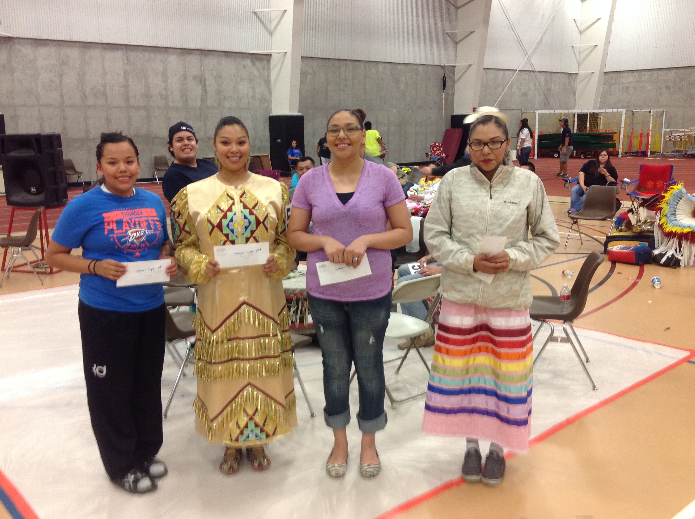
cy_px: 264
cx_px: 345
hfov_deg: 50.2
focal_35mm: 37
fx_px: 742
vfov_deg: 38.6
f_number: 2.4
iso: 125
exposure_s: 1/15
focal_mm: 4.28
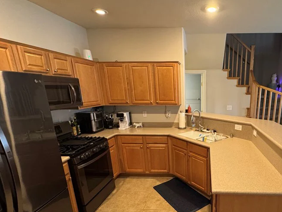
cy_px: 139
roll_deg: -0.6
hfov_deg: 72.9
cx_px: 199
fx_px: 179
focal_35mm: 22
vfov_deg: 59.9
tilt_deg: -16.0
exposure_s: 1/60
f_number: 2.2
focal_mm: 2.22
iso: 500
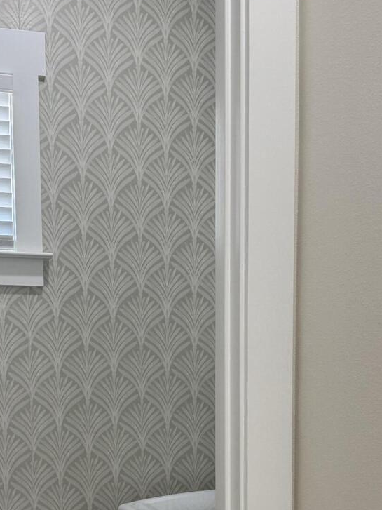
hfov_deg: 22.2
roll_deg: +0.7
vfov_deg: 28.1
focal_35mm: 66
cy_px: 478
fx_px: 971
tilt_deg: -4.5
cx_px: 158
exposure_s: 1/120
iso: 160
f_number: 1.78
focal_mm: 6.76
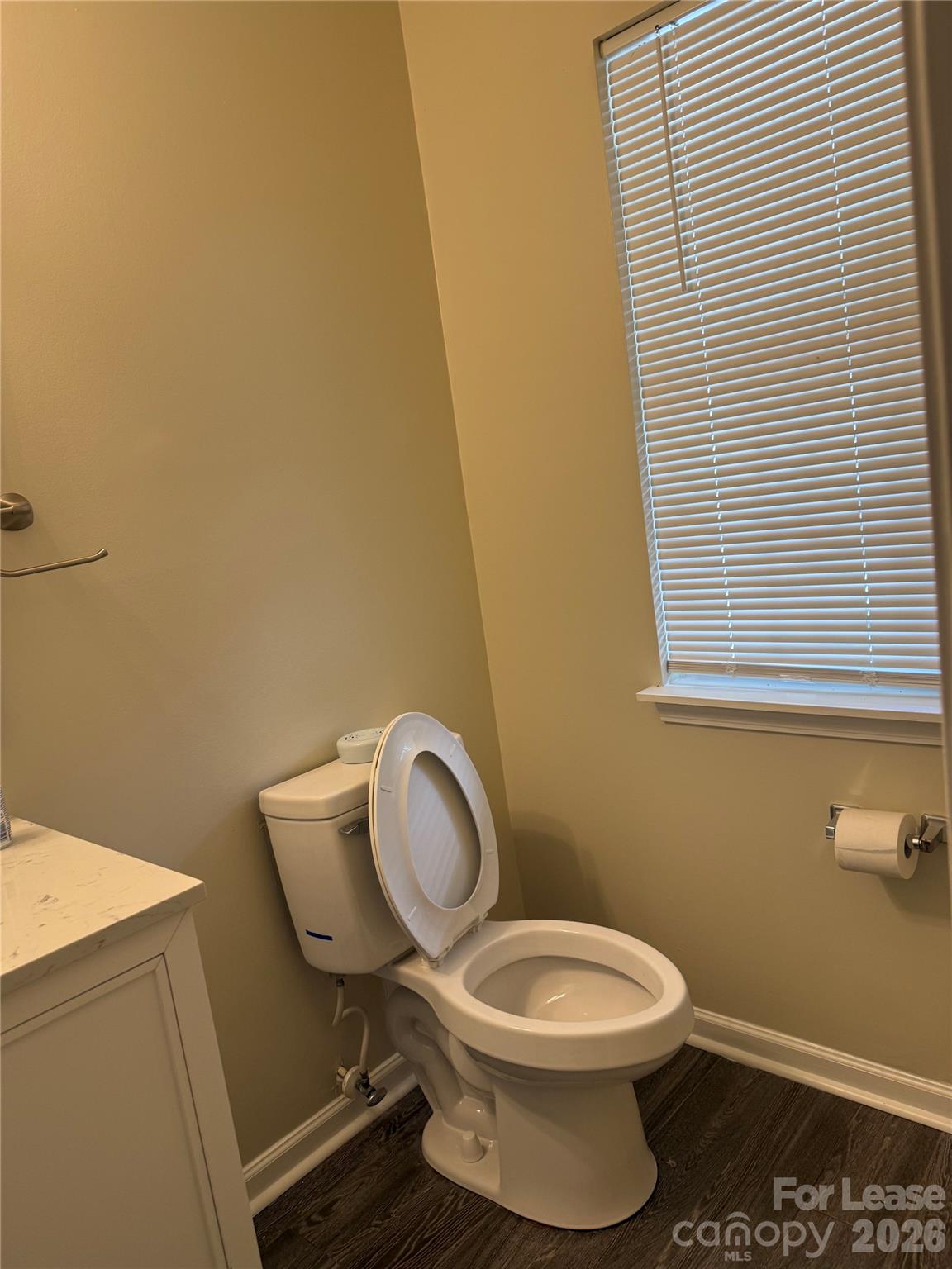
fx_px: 880
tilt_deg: -8.5
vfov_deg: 71.6
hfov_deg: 56.8
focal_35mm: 24
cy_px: 634
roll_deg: +7.1
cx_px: 476
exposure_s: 1/60
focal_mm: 6.76
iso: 100
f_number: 1.78
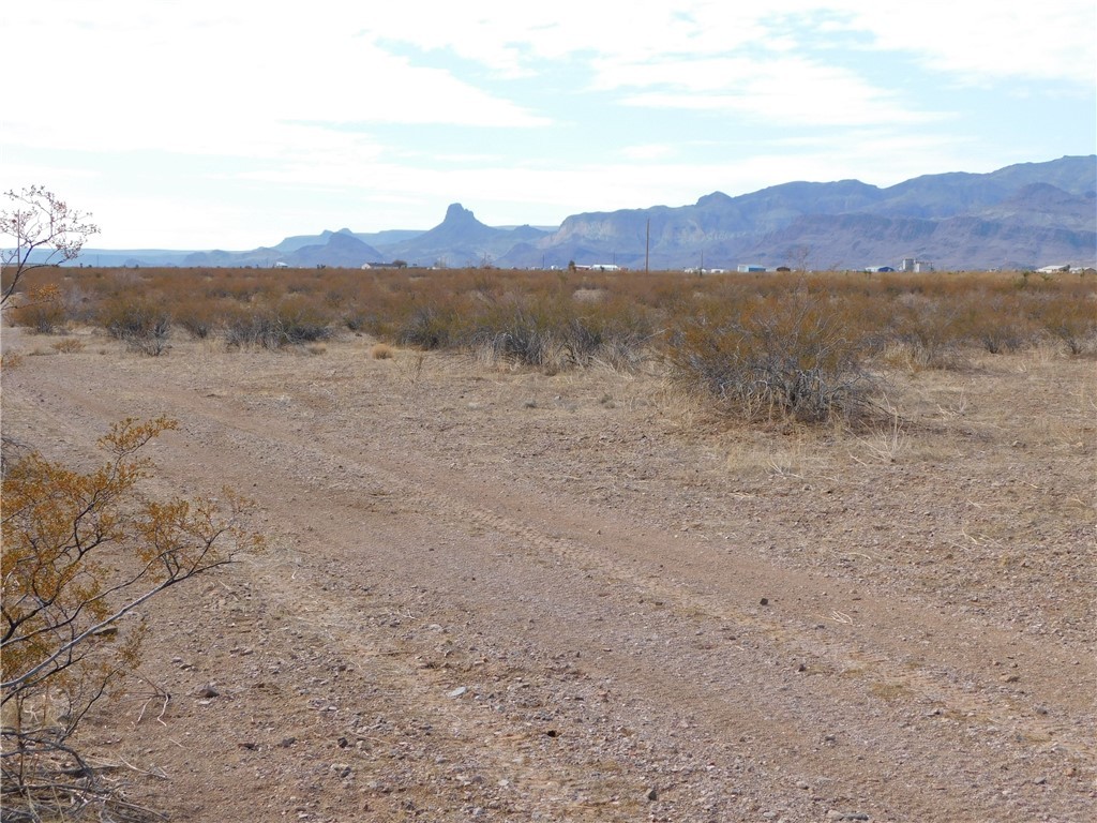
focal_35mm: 59
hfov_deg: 32.7
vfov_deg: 24.8
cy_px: 412
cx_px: 548
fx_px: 1870
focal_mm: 10.4
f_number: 4
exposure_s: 1/640
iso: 125
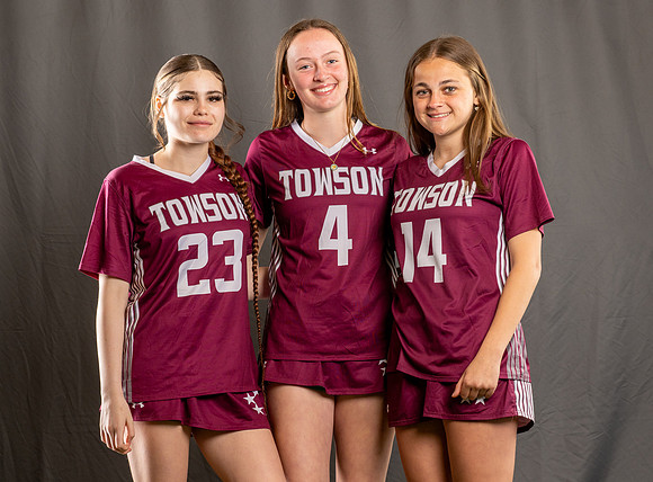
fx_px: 2531
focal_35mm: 135
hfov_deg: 14.7
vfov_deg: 10.9
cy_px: 245
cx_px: 346
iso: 250
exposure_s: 1/200
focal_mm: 98
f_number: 5
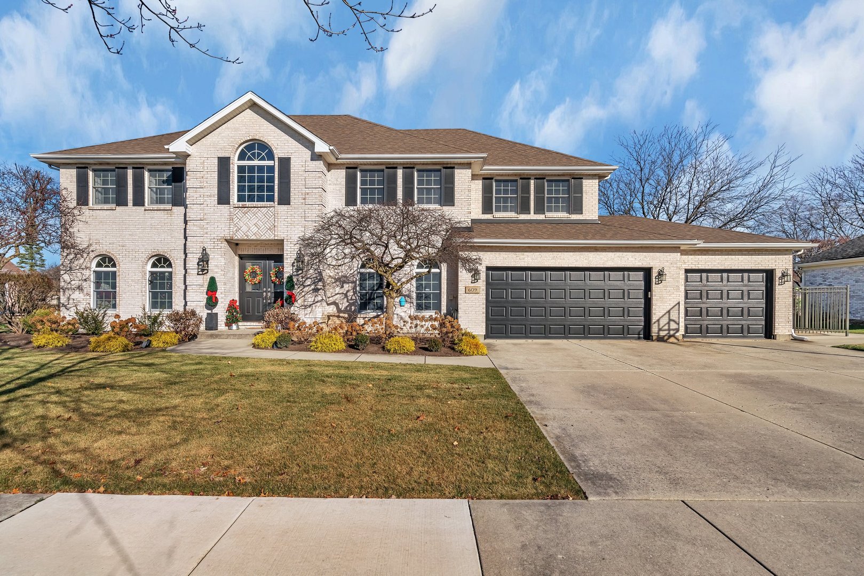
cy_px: 288
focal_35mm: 17
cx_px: 432
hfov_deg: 93.3
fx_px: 408
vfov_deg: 70.5
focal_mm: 17
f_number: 9
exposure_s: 1/1600
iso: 500
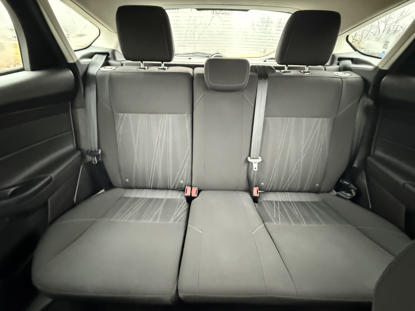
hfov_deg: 102.1
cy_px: 156
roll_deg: -2.0
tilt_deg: -31.8
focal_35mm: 14
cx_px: 208
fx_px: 168
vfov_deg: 85.7
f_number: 2.2
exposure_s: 1/44
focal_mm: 2.22
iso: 1250
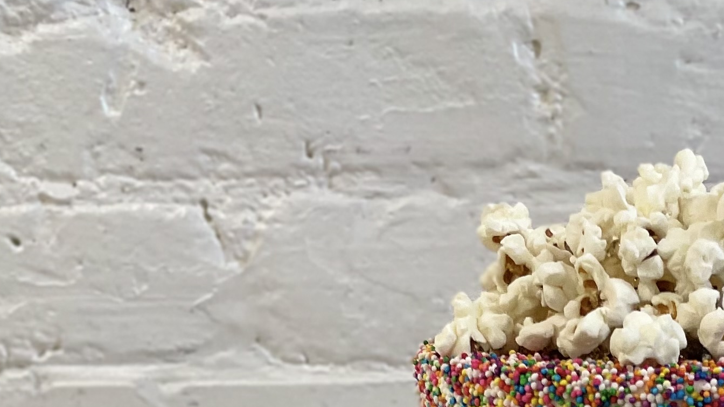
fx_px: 1632
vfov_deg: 12.0
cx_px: 746
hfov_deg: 23.8
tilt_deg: -21.7
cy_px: 915
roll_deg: +2.0
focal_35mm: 85
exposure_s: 1/120
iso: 125
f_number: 1.6
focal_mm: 4.2
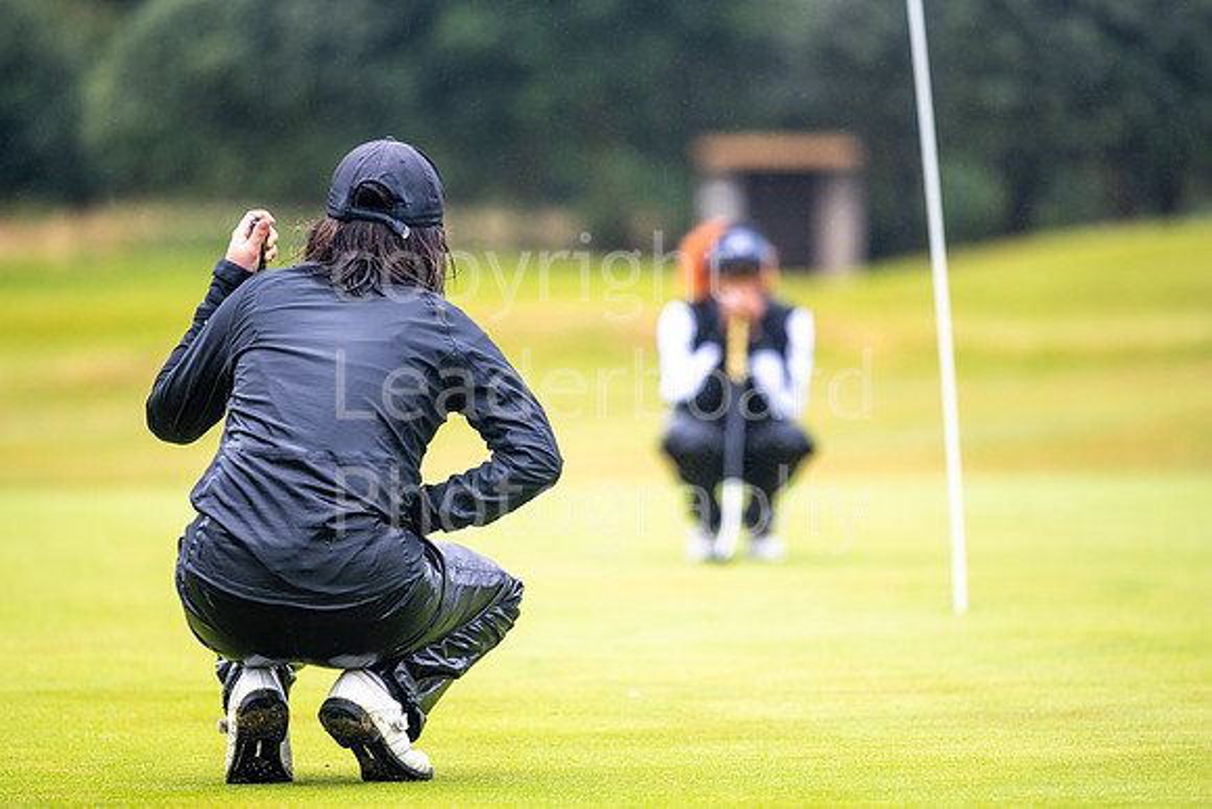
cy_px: 404
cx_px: 606
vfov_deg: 4.6
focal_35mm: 300
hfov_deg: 6.9
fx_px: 10102
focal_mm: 300
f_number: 4.5
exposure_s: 1/2000
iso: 500
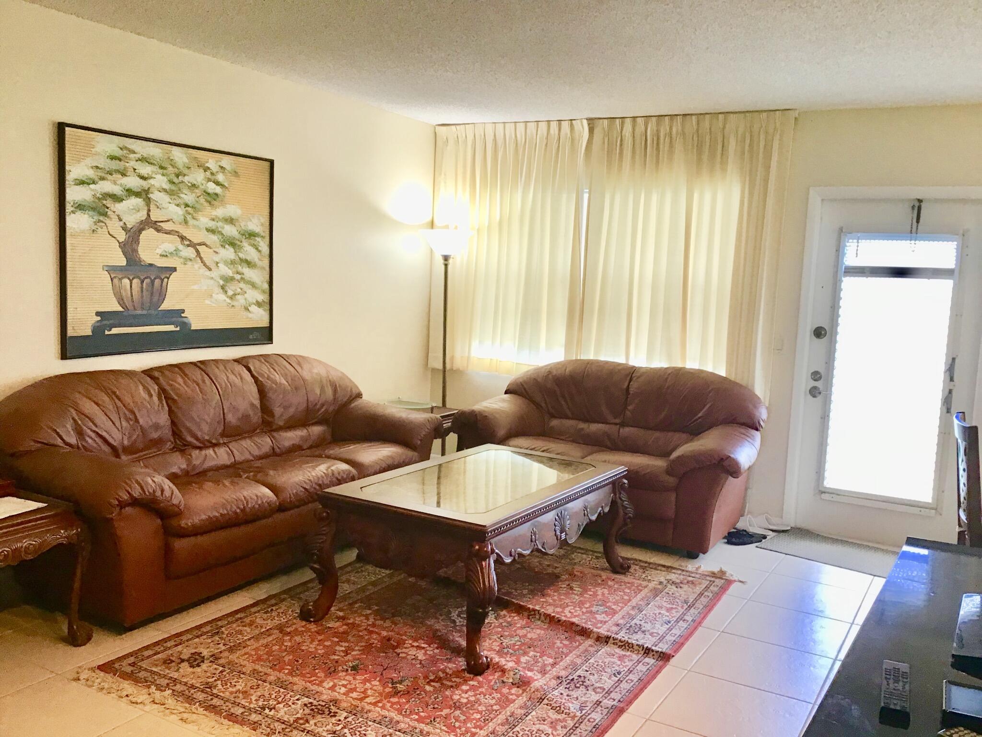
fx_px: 879
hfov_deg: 58.4
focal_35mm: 31
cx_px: 491
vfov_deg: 45.4
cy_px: 368
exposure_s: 1/30
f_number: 2.4
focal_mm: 3.3
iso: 64
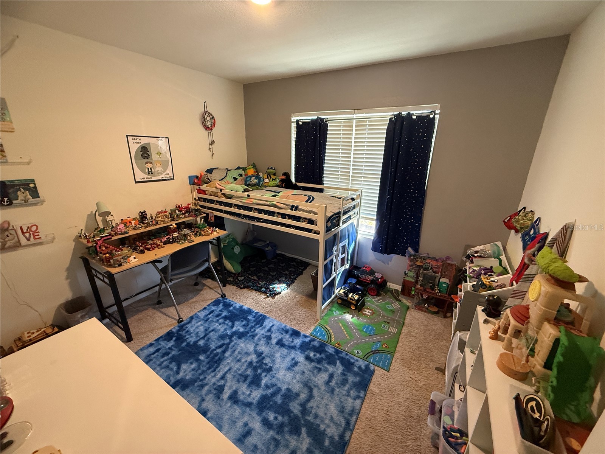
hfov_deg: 102.1
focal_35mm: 14
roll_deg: -0.6
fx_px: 245
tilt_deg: -18.0
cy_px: 227
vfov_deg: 85.7
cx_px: 302
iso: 500
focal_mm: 2.22
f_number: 2.2
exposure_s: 1/60
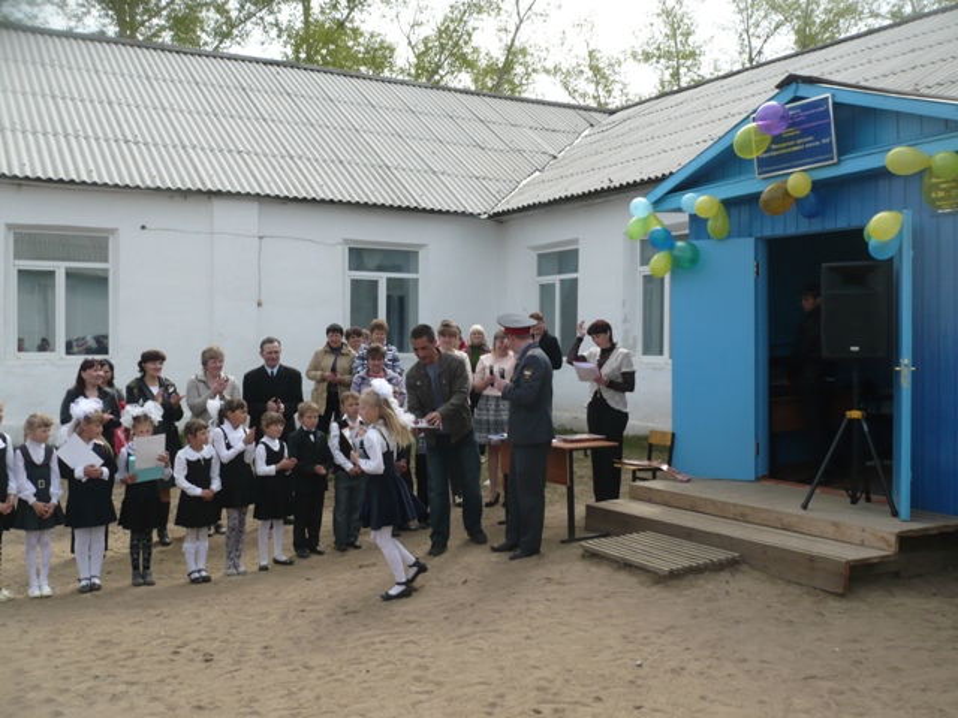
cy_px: 359
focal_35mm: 35
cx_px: 479
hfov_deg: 52.6
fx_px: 969
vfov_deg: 40.7
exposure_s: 1/160
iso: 100
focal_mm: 5.8
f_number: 8
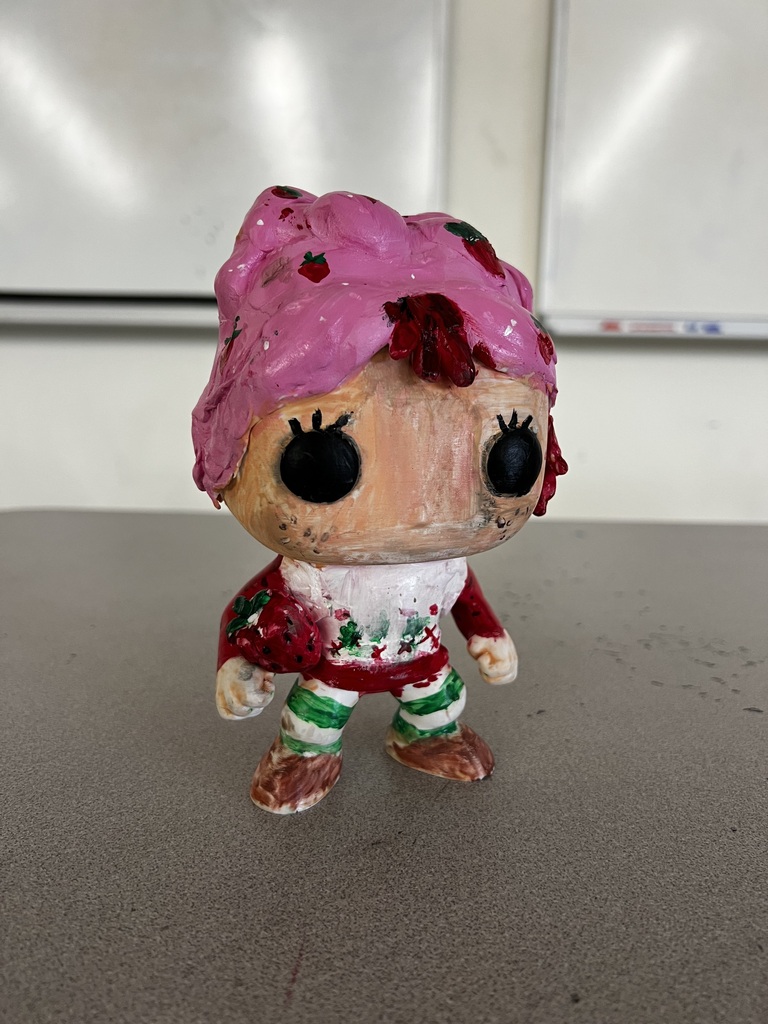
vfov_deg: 67.3
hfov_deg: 53.1
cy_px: 512
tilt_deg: -10.7
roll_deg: -1.4
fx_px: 769
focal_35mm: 26
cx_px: 384
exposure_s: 1/60
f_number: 1.5
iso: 100
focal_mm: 5.7
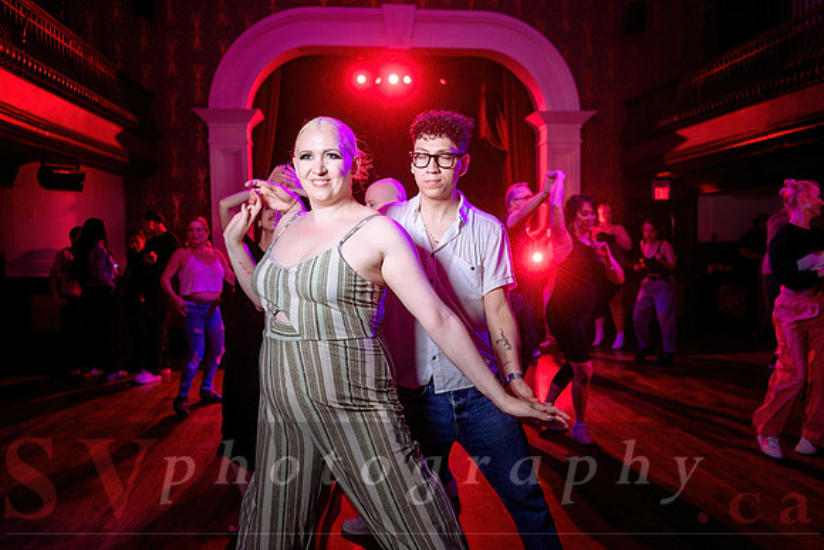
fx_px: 679
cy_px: 275
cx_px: 407
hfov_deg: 62.5
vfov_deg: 44.1
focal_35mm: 30
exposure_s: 1/60
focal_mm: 29
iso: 1000
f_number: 3.2
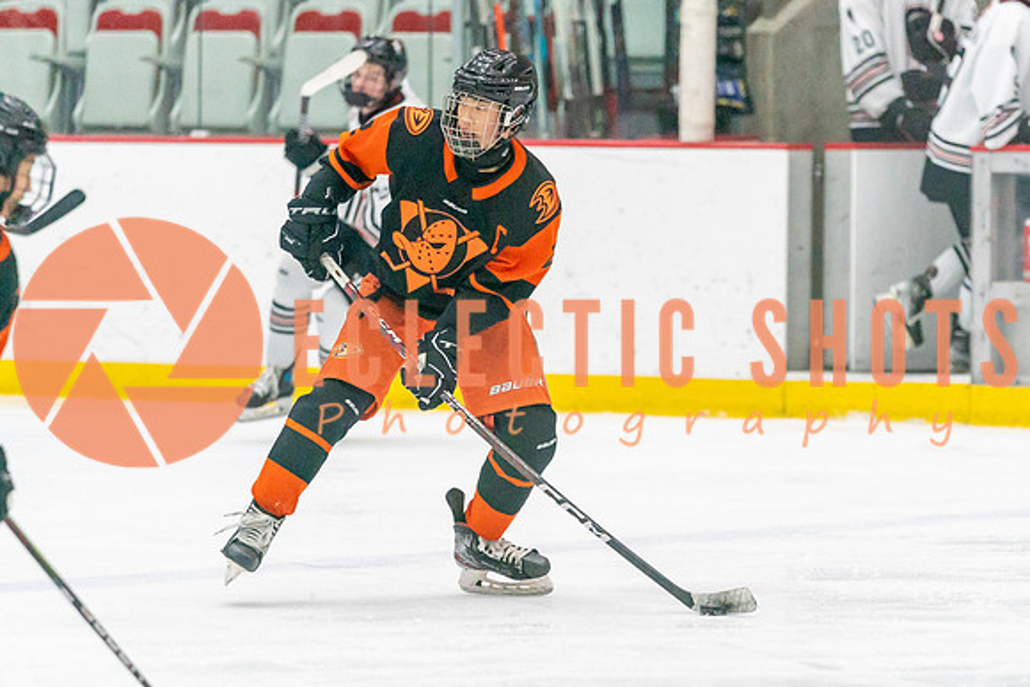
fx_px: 10009
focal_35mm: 350
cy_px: 418
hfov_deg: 5.9
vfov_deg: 3.9
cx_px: 547
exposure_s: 1/1250
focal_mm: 200
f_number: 2.8
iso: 3200
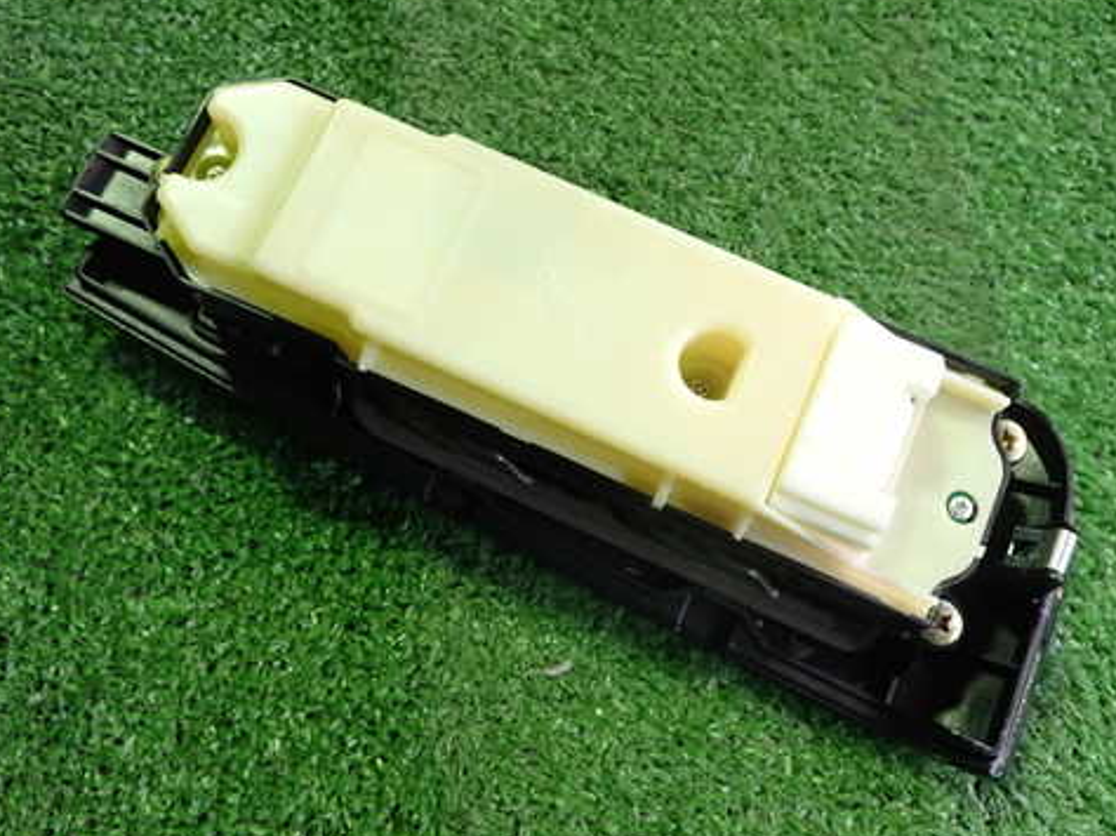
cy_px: 381
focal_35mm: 38
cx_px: 565
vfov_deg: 37.7
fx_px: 1224
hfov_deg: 49.0
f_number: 2.3
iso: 400
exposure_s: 1/30
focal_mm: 5.4
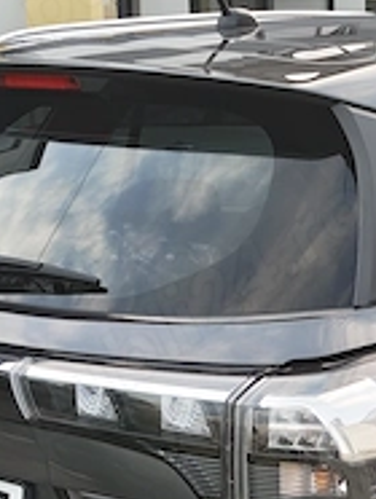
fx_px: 1488
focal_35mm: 103
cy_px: 405
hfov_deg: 14.2
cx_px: 381
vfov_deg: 18.9
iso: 265
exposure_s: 1/50
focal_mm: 5.56
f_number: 1.88
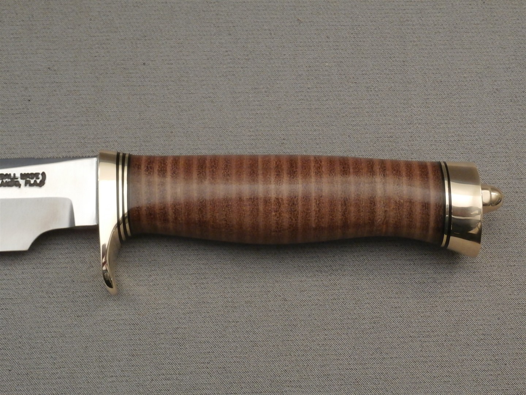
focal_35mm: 60
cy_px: 198
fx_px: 912
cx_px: 263
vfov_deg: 24.4
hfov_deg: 32.2
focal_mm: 10.76
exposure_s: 1/15
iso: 400
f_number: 4.2
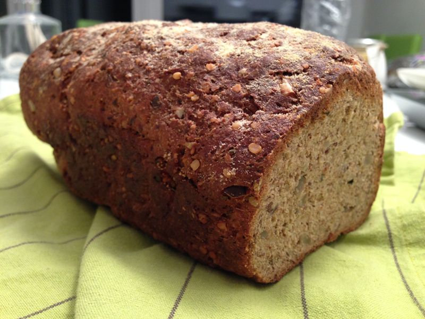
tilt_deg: -14.1
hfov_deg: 55.4
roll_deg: -1.5
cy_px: 160
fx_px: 405
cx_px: 212
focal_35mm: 33
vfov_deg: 42.9
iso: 125
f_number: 2.4
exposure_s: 1/20
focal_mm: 4.12
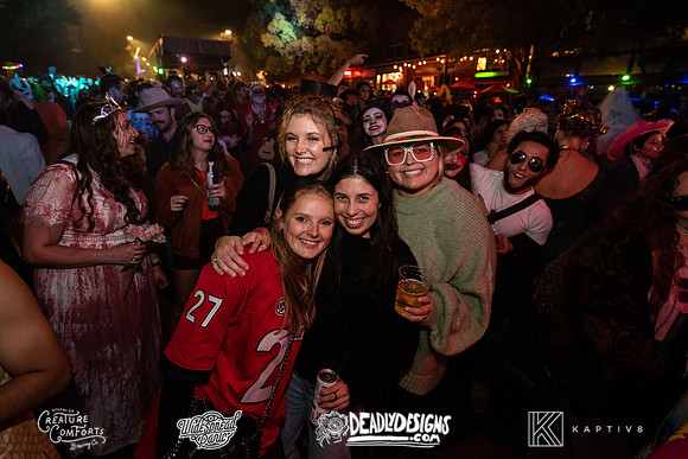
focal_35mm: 18
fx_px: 351
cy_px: 211
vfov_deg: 66.2
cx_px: 316
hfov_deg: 88.6
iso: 2000
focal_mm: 17
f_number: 3.5
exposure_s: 1/80
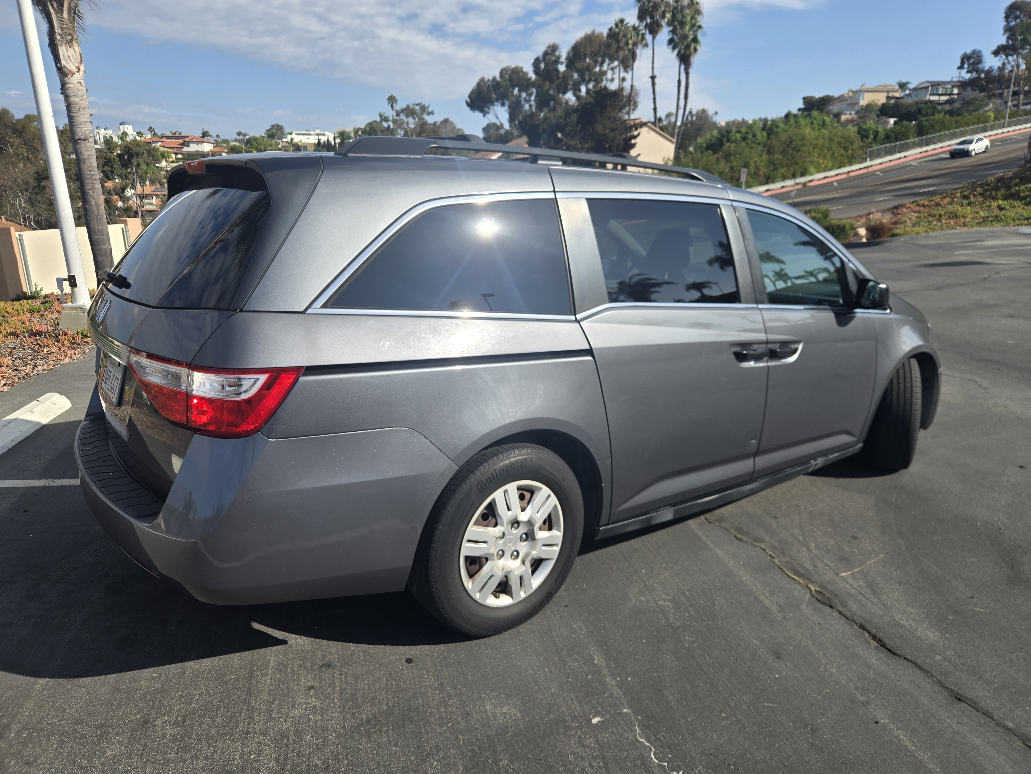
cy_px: 387
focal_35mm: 23
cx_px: 516
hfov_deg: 73.9
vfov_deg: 58.9
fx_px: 685
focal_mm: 5.4
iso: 25
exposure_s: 1/1690
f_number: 1.8
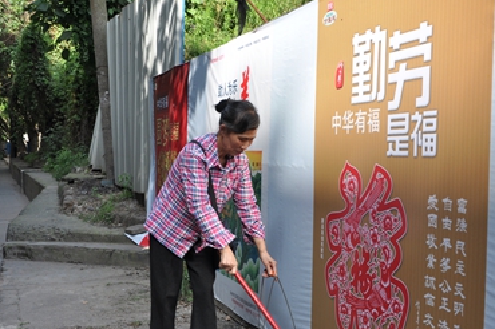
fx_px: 696
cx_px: 246
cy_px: 215
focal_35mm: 51
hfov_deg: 39.1
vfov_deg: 26.5
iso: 200
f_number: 5
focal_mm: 25
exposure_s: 1/320
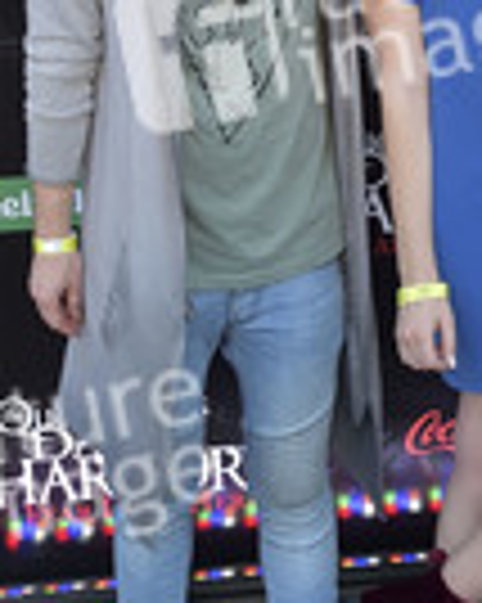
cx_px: 480
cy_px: 252
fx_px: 1553
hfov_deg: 17.2
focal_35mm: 87
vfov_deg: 22.0
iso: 250
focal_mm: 31
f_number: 4.5
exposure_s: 1/320
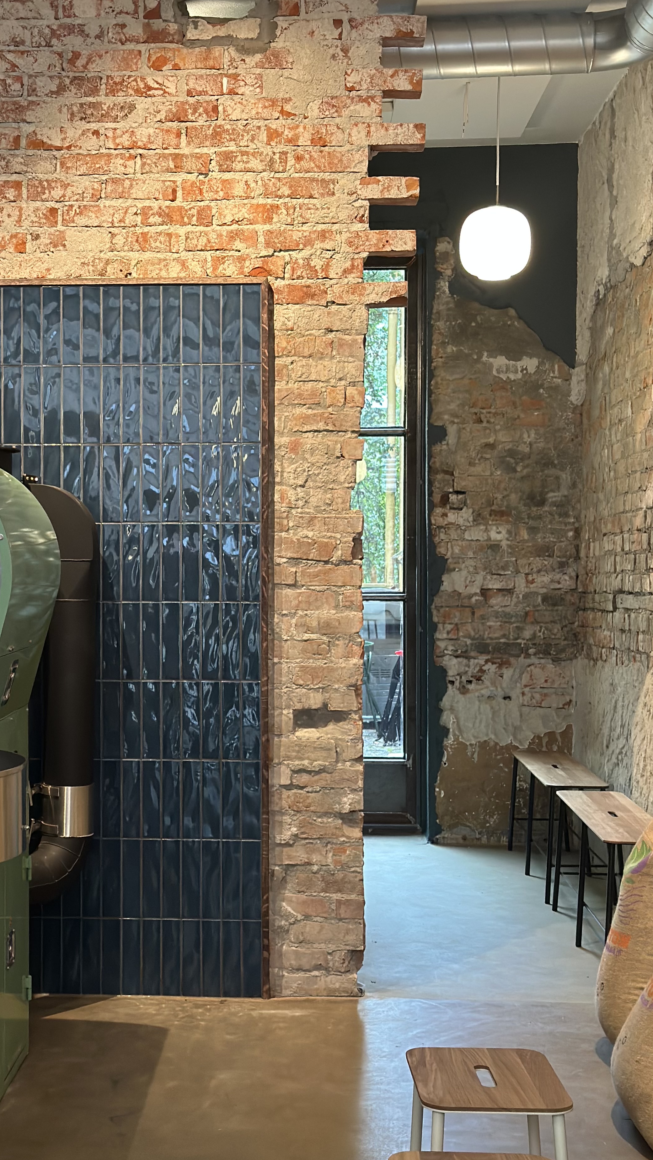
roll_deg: +0.3
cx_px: 182
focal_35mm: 57
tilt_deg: -0.9
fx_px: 1754
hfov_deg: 21.0
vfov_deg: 36.6
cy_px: 565
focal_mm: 6.86
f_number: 1.78
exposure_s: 1/50
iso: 320
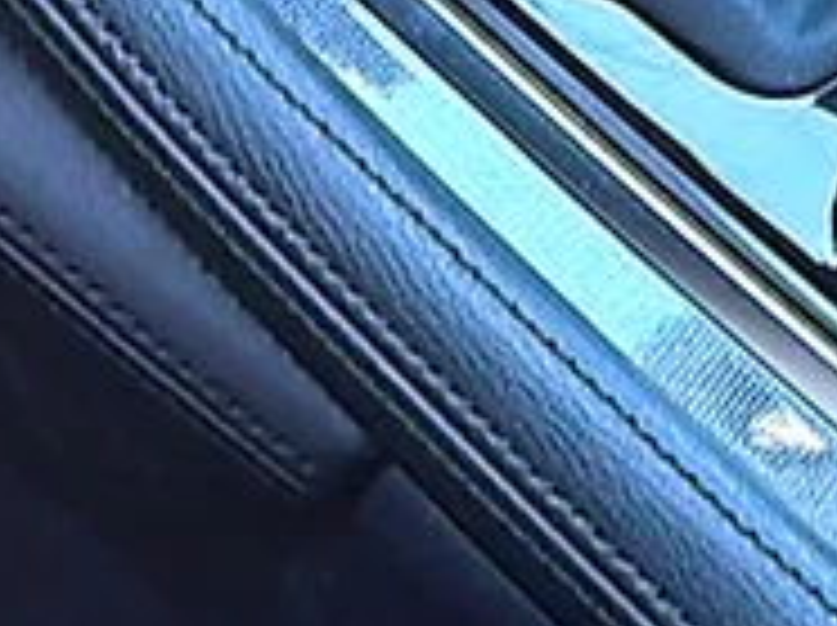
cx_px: 1458
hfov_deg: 11.2
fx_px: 4009
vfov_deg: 8.7
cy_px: -299
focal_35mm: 166
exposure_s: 1/40
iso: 100
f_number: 1.78
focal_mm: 6.86
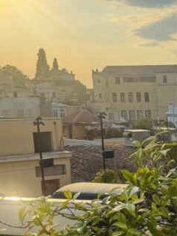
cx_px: 275
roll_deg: +1.0
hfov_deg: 16.9
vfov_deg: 24.3
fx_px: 532
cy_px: 217
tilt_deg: -11.6
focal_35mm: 78
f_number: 1.78
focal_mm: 6.76
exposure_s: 1/4608
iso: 80
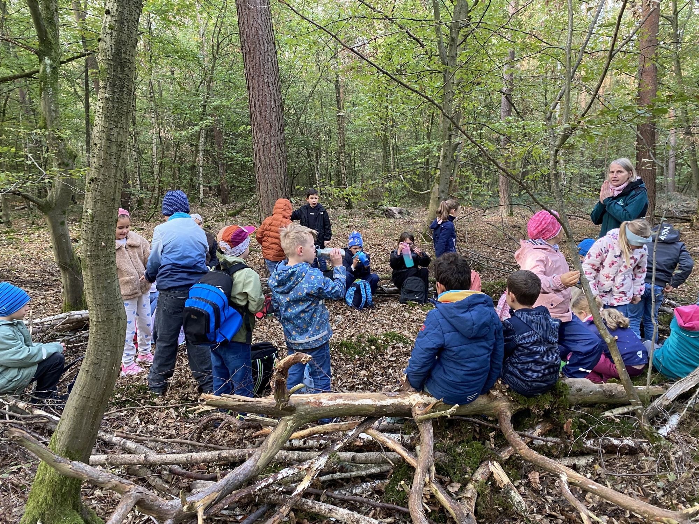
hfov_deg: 67.3
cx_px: 350
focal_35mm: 26
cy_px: 262
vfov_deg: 53.1
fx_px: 525
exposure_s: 1/60
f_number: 1.8
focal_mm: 4.25
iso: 125
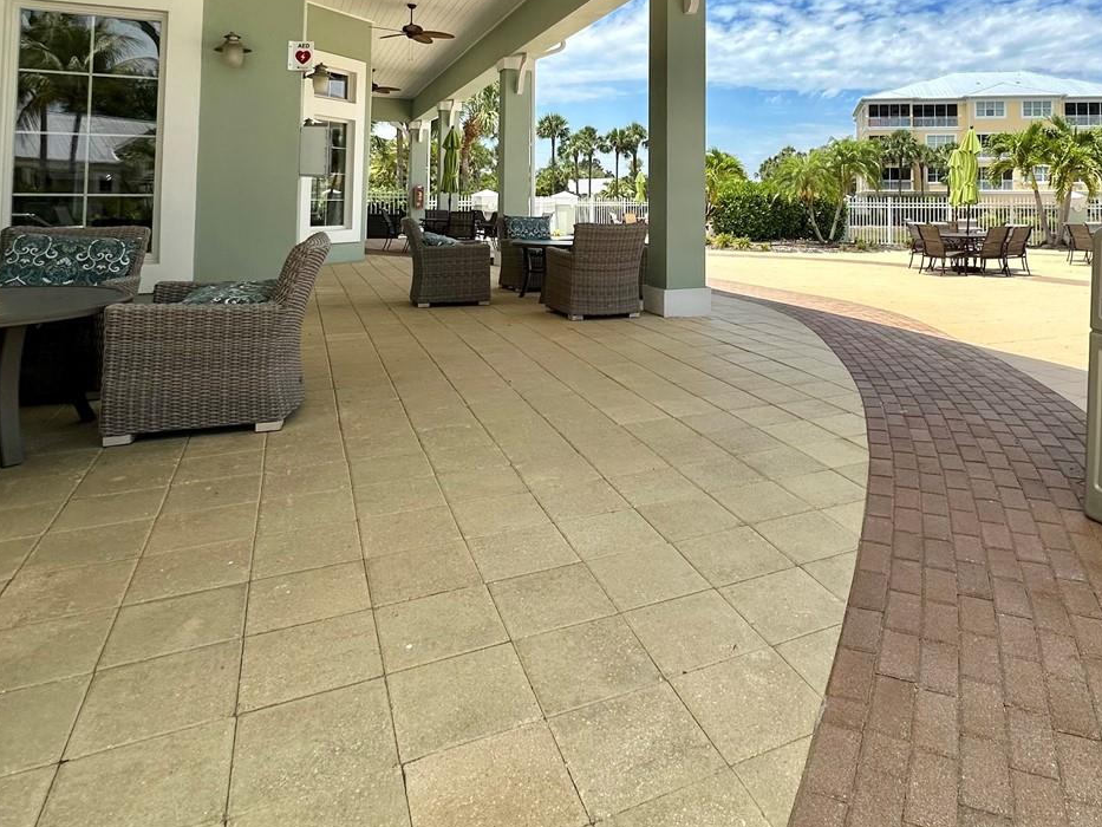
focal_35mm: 24
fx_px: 764
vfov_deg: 53.0
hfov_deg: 70.0
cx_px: 711
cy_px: 163
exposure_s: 1/2451
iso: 50
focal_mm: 2.22
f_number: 2.2
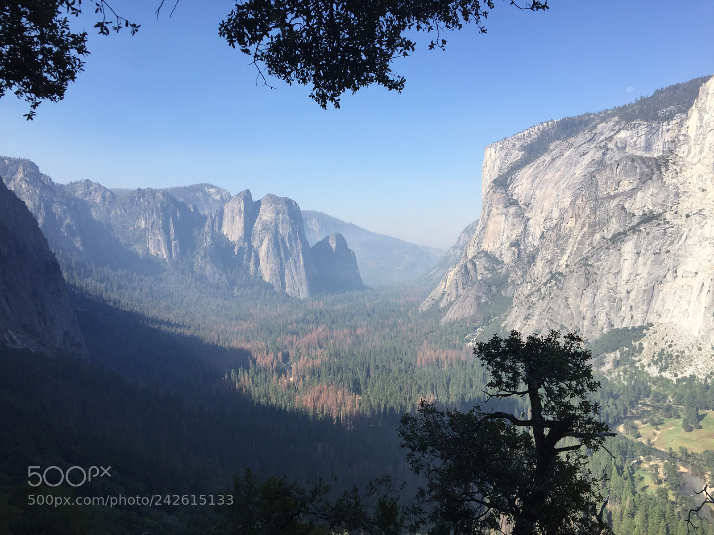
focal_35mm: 29
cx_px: 357
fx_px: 598
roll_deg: +1.5
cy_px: 268
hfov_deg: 61.7
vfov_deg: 48.2
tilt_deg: -1.9
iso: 32
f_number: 2.2
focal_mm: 4.15
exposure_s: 1/1199
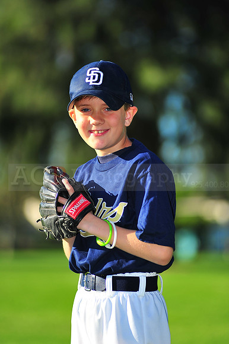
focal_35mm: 180
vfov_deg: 11.4
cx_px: 114
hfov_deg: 7.6
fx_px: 1719
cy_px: 172
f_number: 3.5
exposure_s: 1/2000
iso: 200
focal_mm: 180
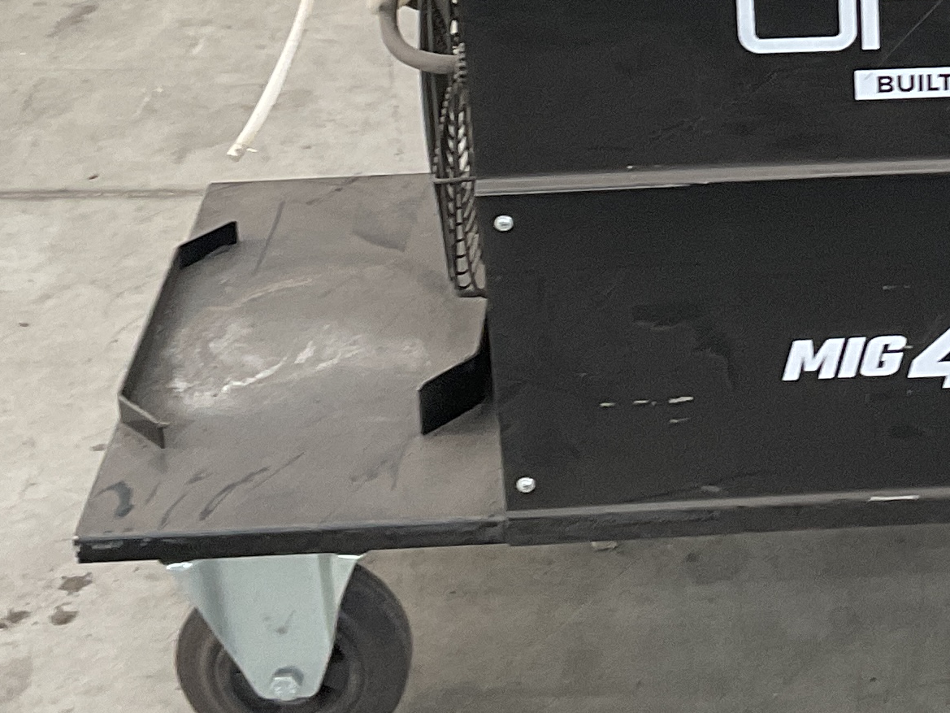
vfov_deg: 14.2
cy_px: -221
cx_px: 904
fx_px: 2745
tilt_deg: -23.6
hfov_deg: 19.2
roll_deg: +3.4
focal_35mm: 100
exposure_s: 1/83
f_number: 1.8
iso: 64
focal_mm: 3
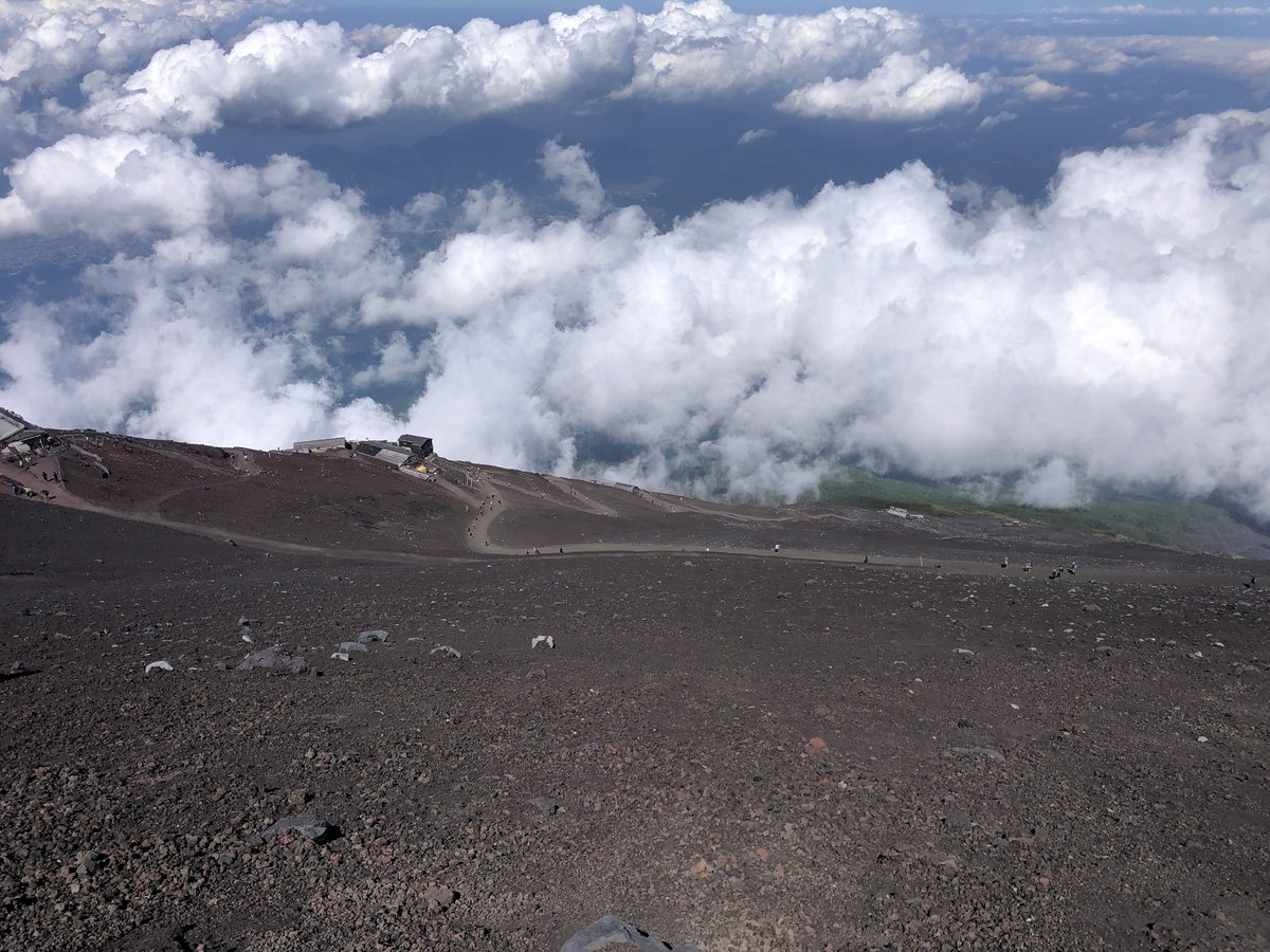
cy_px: 476
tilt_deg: -23.8
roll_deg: +1.6
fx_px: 1027
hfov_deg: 63.4
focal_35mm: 28
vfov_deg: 49.7
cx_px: 635
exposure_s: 1/4808
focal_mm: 3.99
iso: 20
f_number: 1.8
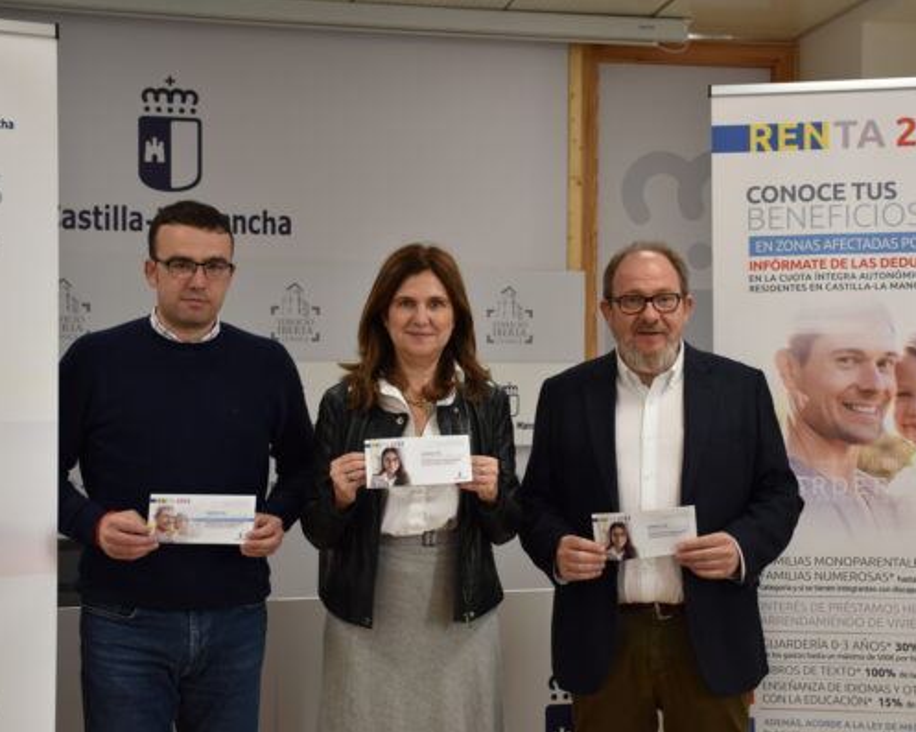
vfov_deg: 29.7
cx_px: 483
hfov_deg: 36.7
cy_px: 365
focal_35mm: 51
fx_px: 1382
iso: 400
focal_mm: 30
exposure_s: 1/80
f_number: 4.5
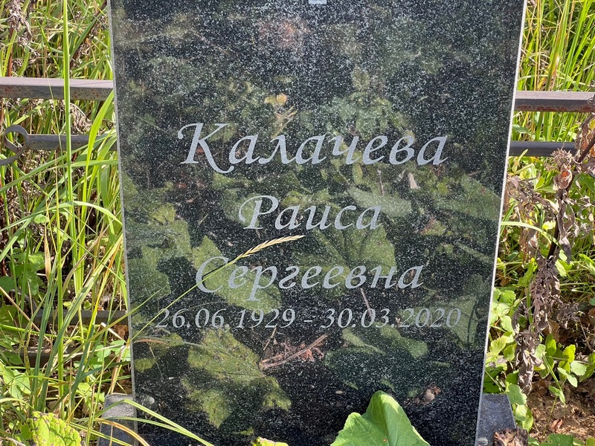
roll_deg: -0.3
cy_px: 223
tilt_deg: -33.8
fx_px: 1324
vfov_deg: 19.1
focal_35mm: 77
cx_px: 298
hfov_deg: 25.3
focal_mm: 9
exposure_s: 1/121
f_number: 2.8
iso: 64
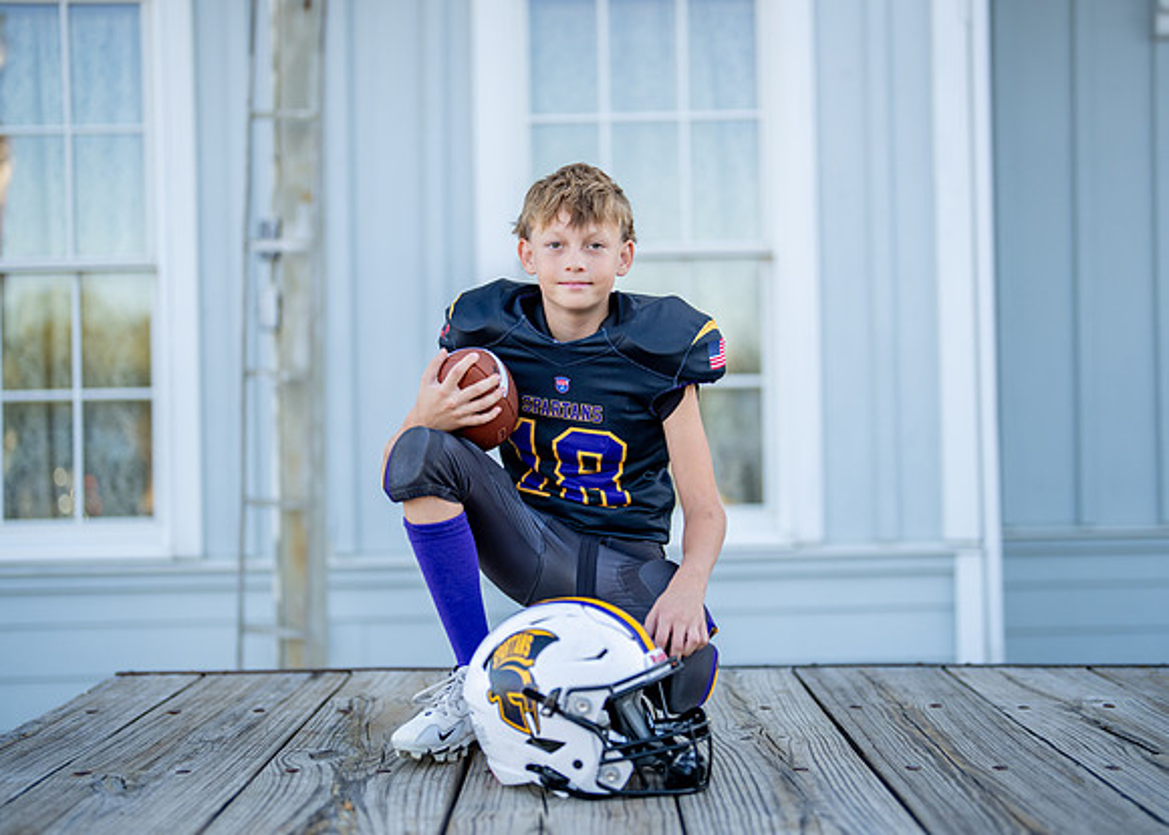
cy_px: 418
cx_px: 582
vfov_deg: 26.2
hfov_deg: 36.1
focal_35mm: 54
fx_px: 1794
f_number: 1.2
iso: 100
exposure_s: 1/1250
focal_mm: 50
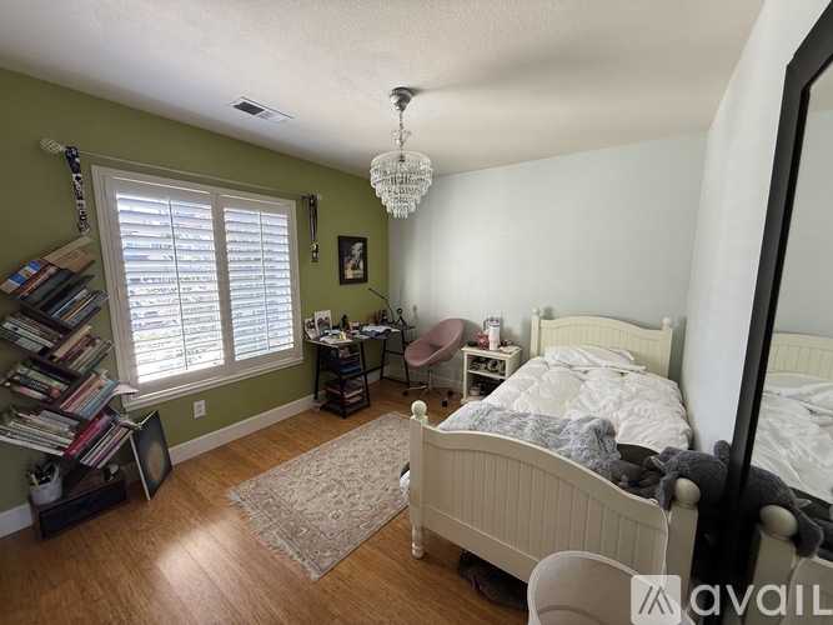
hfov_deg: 102.1
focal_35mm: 14
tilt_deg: -8.3
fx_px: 337
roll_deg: -0.6
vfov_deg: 85.7
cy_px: 312
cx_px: 416
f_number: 2.2
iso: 160
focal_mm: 2.22
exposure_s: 1/99
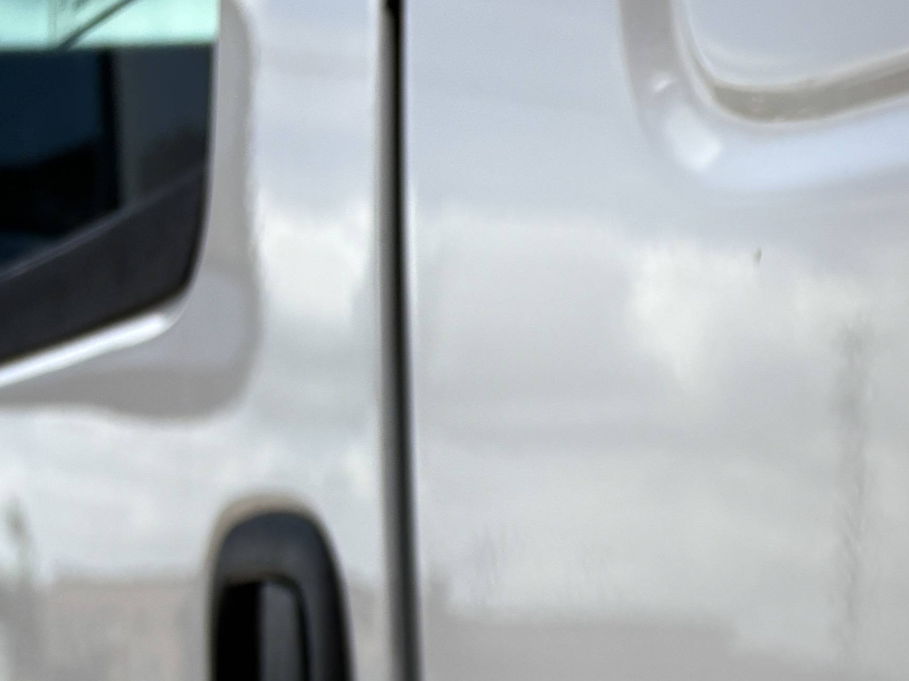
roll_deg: +1.4
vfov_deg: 15.6
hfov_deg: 18.9
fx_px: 2258
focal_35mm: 86
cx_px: 1497
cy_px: 1056
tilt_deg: -15.1
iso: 50
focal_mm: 5.96
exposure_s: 1/2242
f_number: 1.6
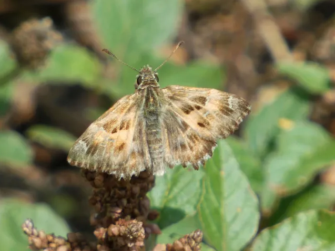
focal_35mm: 1115
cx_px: 167
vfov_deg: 1.3
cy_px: 126
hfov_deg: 1.8
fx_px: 10793
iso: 80
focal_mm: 198.9
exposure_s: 1/320
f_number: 5.7
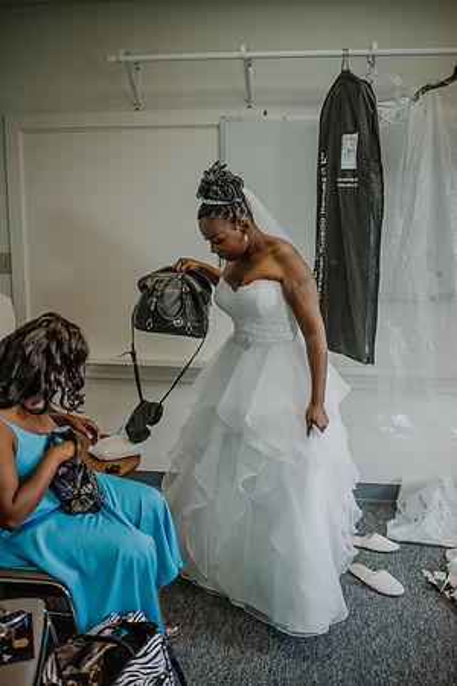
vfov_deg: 54.4
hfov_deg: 37.9
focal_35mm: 35
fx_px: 666
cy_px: 343
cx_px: 228
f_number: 2.2
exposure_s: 1/1000
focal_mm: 35
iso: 1800
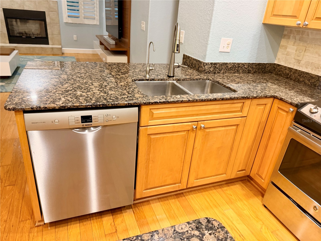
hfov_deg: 71.6
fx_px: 223
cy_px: 120
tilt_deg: -22.0
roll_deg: -3.0
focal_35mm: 24
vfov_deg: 56.8
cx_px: 160
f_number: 1.78
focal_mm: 6.76
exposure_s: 1/60
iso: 400
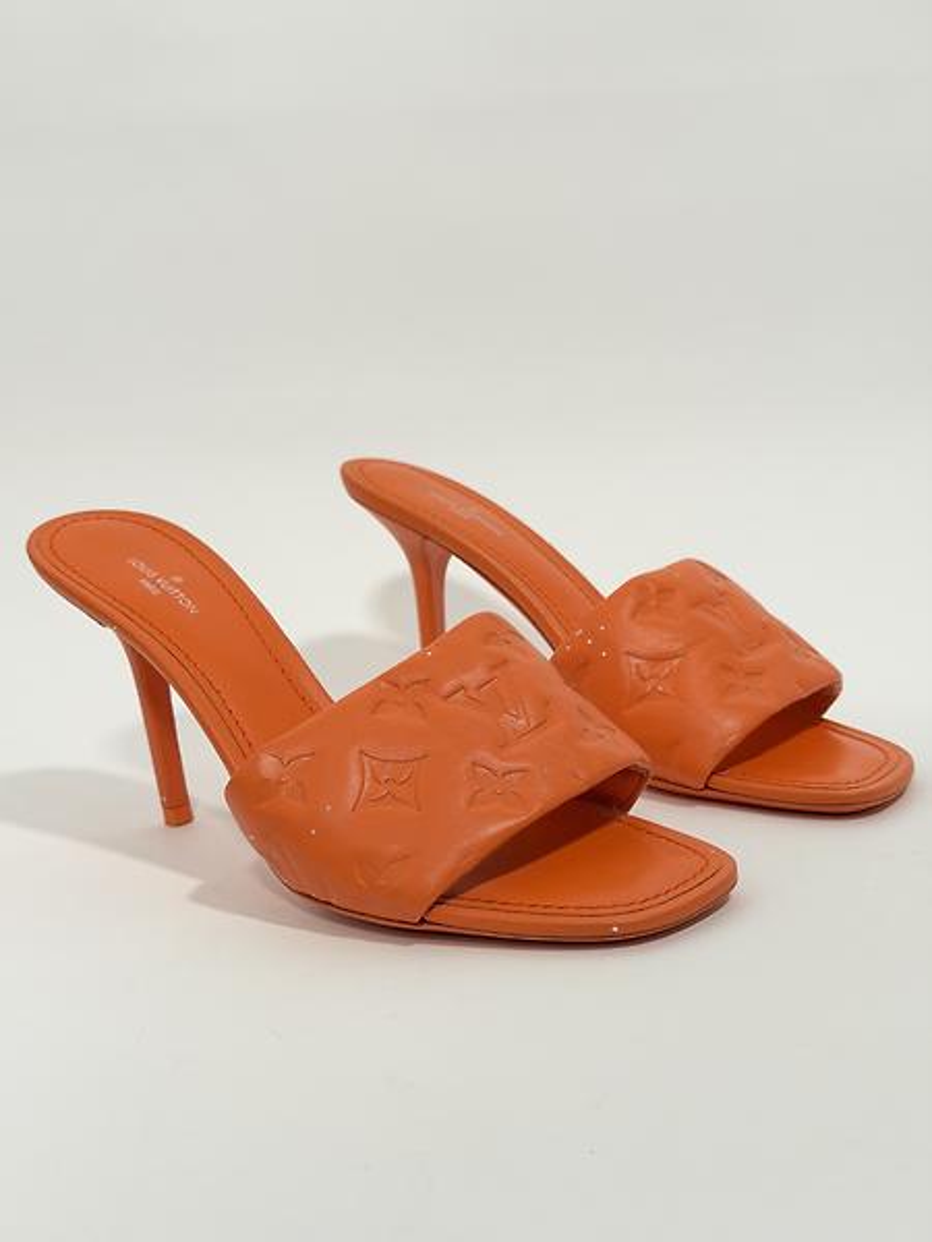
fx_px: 1723
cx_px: 466
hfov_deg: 30.3
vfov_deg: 39.7
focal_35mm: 48
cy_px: 621
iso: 100
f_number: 1.78
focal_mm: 6.76
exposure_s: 1/89
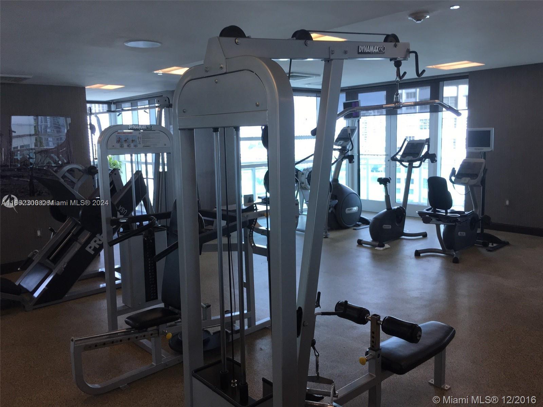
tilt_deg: -5.0
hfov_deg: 61.7
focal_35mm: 29
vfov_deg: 48.2
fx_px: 455
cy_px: 204
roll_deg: +1.8
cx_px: 272
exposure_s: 1/120
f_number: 2.2
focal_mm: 4.15
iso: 40
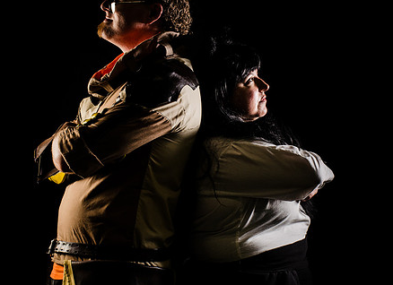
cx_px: 190
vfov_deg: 14.2
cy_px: 113
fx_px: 1145
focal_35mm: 102
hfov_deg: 19.5
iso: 140
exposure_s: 1/125
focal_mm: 45
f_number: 8
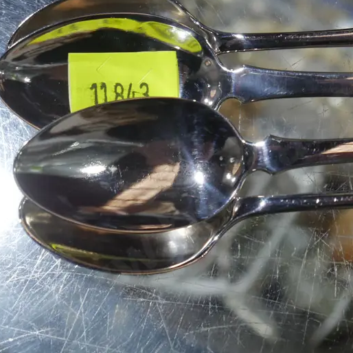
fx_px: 1096
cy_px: 122
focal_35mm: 95
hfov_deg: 18.0
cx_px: 321
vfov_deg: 18.3
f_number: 5.6
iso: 320
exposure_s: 1/60
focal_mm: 27
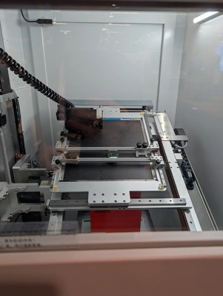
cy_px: 148
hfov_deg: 56.9
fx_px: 206
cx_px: 112
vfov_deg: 71.5
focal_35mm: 24
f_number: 1.68
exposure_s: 1/489
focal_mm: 6.9
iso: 22
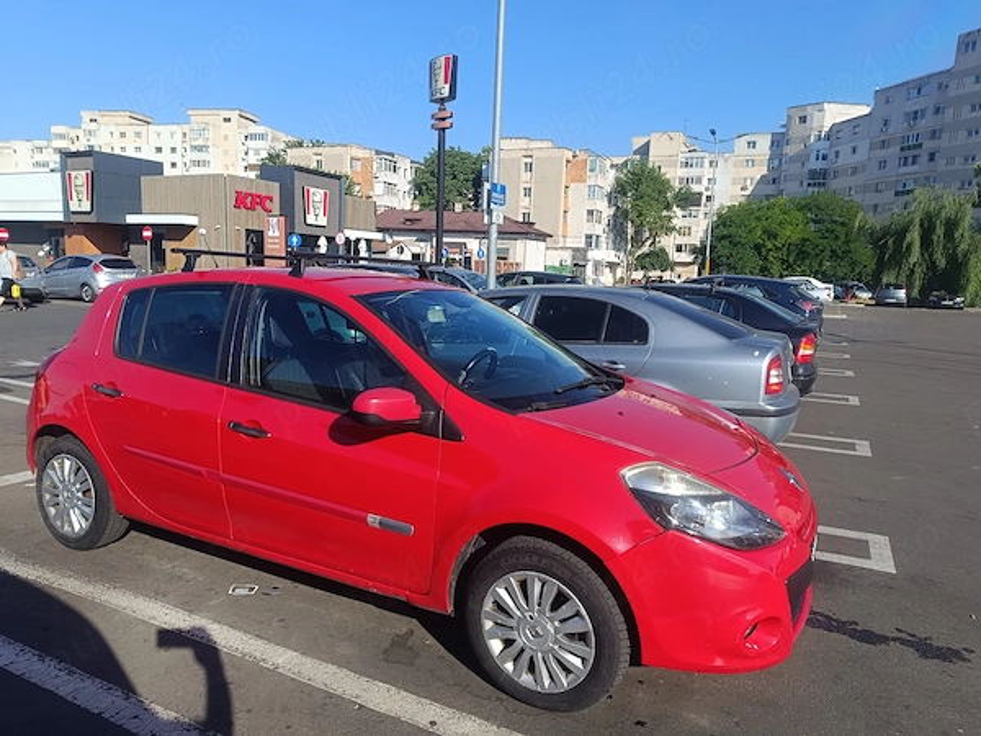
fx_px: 680
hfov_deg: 71.6
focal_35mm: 24
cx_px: 490
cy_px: 368
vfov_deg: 56.8
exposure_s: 1/1290
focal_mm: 5.59
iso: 56
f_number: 1.88
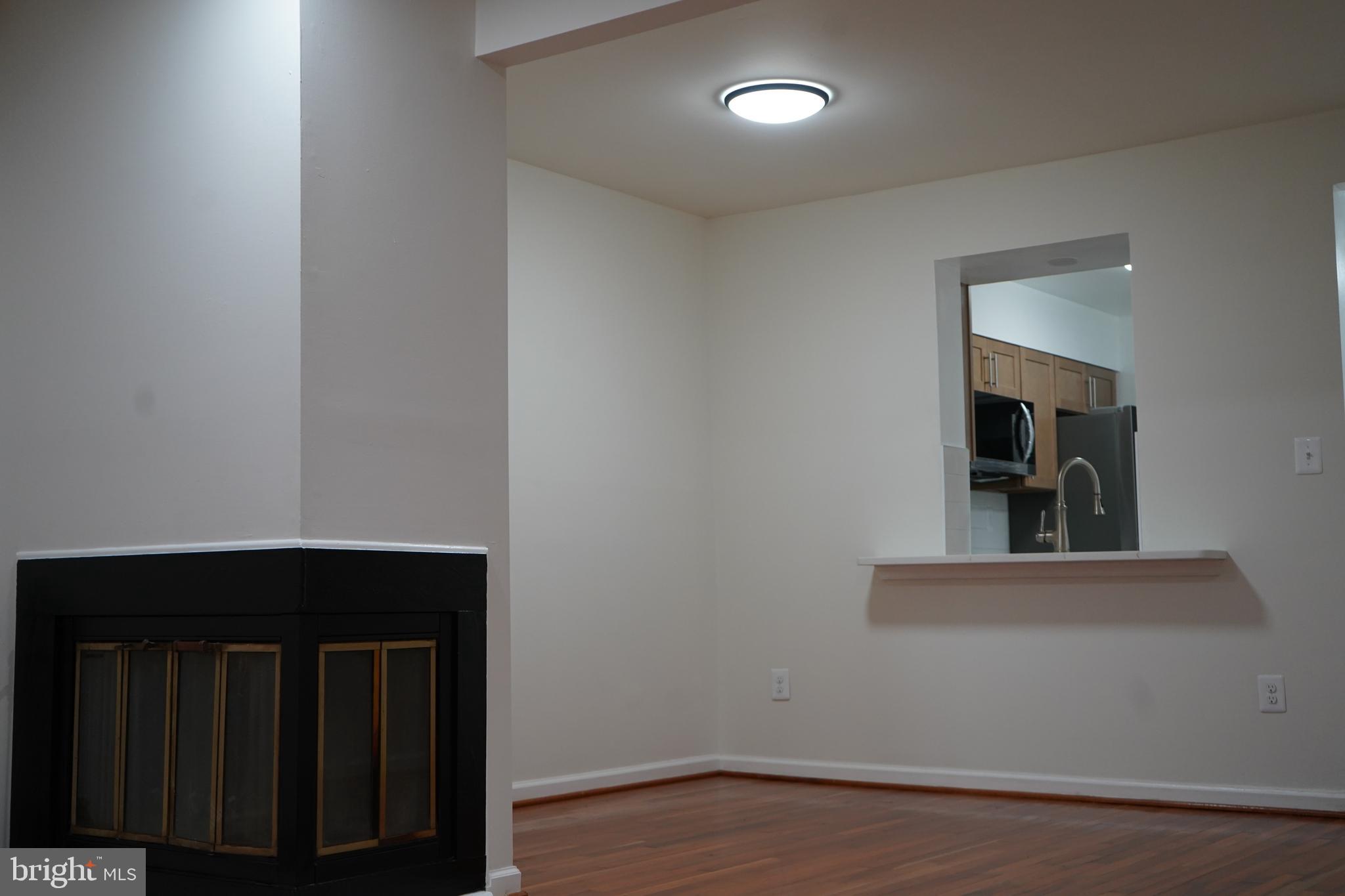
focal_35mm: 42
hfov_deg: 46.4
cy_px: 448
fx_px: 1569
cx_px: 672
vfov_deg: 31.9
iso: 1600
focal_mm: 42
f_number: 4.5
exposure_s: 1/160
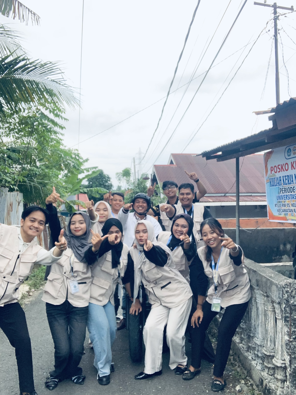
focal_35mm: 32
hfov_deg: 44.2
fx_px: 365
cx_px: 148
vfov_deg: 56.8
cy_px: 198
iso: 64
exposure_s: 1/121
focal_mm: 2.87
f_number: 2.2
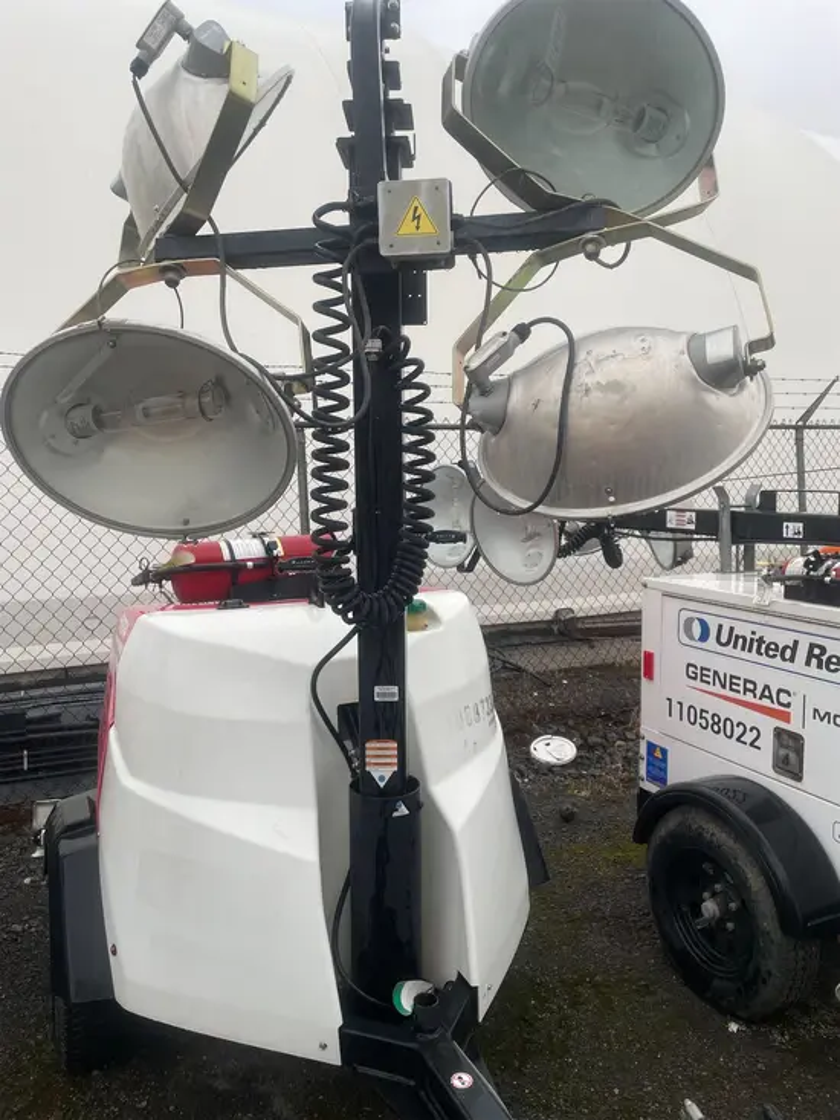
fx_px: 841
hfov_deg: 53.1
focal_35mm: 26
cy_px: 560
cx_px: 420
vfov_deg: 67.3
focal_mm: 4.2
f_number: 1.6
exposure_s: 1/452
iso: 32
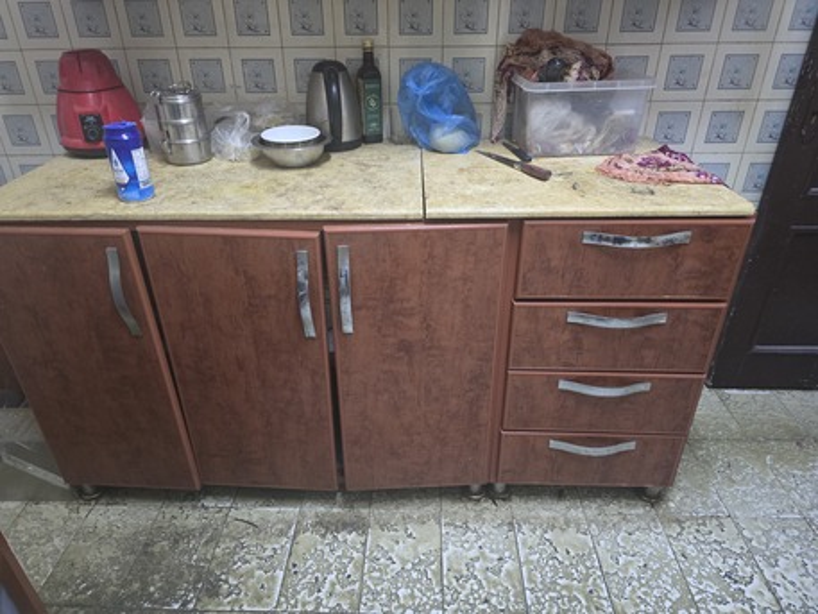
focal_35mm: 23
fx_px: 544
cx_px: 409
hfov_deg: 73.9
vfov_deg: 58.9
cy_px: 307
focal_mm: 6.3
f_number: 1.7
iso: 1250
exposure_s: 1/60
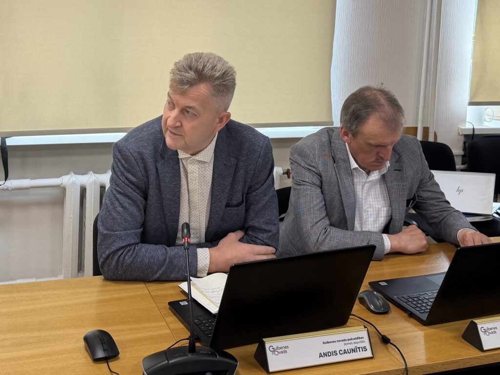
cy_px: 188
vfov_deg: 56.8
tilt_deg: -6.0
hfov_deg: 71.6
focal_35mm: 24
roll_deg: -2.5
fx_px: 347
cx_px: 250
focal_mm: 6.76
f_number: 1.78
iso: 100
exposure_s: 1/100
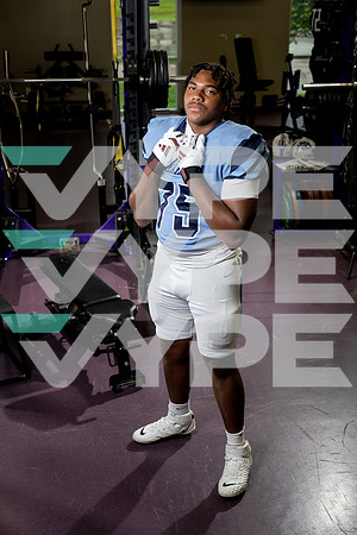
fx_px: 714
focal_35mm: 48
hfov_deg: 28.1
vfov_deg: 41.1
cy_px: 268
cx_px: 178
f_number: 4
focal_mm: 48
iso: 640
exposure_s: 1/250
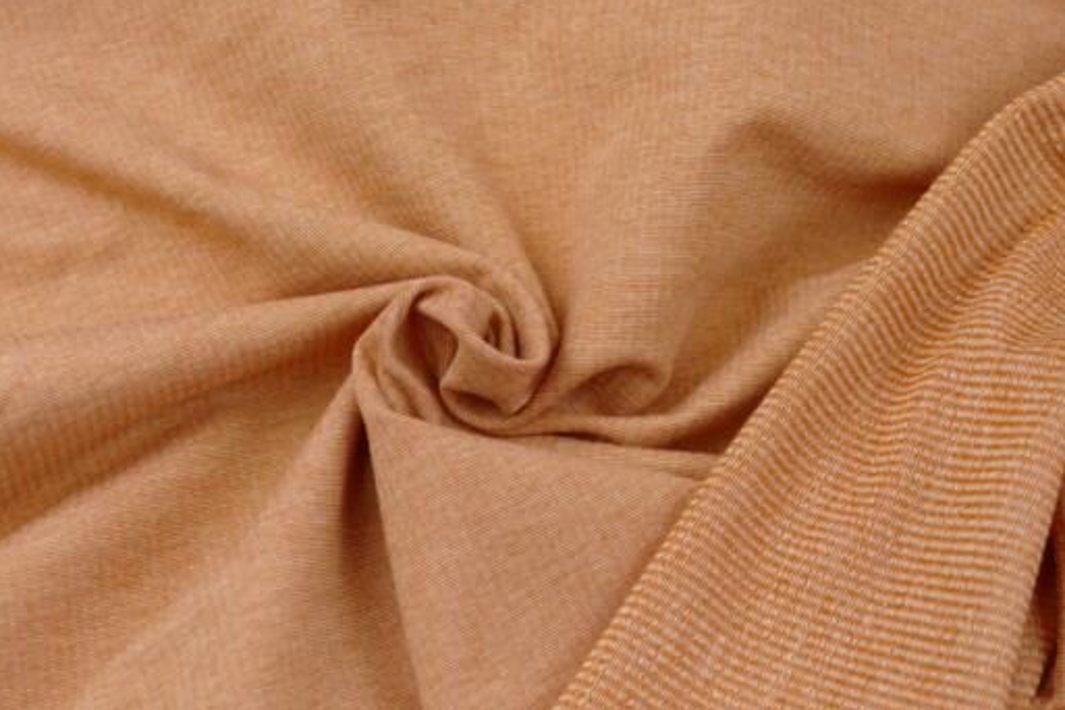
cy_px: 352
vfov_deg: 18.2
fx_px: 2219
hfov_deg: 27.0
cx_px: 534
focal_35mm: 75
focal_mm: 26.91
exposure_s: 1/80
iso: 160
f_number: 3.7
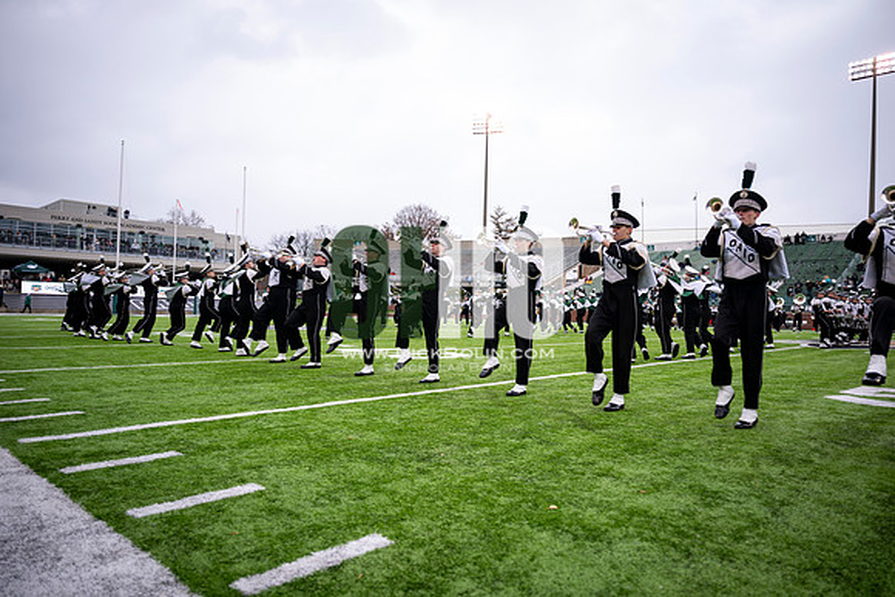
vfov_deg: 53.2
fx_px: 597
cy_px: 298
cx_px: 448
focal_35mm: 24
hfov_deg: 73.7
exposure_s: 1/500
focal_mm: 24
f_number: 2.8
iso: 160
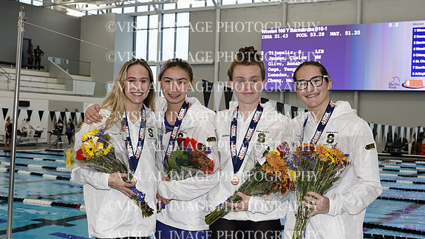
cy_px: 131
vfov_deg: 21.8
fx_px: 620
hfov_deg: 37.9
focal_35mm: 55
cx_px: 213
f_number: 5.6
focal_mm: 35
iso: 1250
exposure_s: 1/200
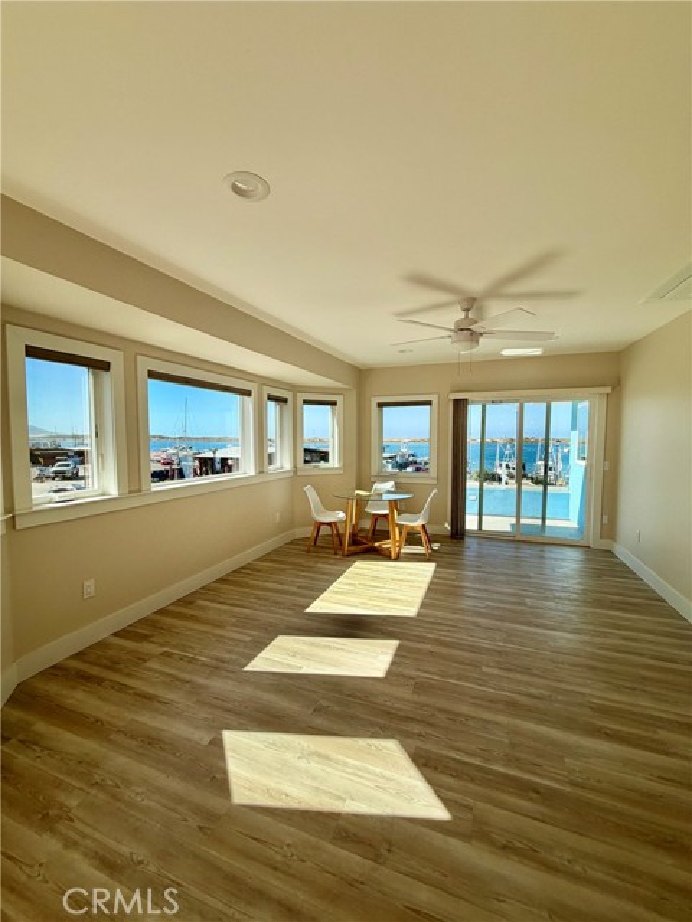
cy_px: 461
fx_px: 373
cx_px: 346
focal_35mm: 14
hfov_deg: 85.7
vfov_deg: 102.1
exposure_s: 1/742
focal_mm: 2.22
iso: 40
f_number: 2.2
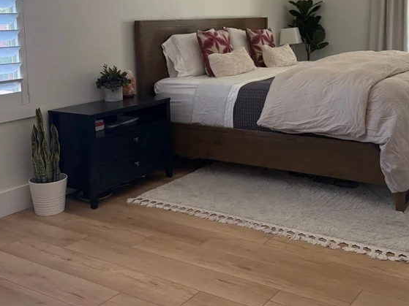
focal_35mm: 44
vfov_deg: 32.2
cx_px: 258
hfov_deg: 42.6
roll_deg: +0.9
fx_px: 520
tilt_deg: -4.7
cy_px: 74
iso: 200
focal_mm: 6.76
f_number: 1.78
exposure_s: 1/120
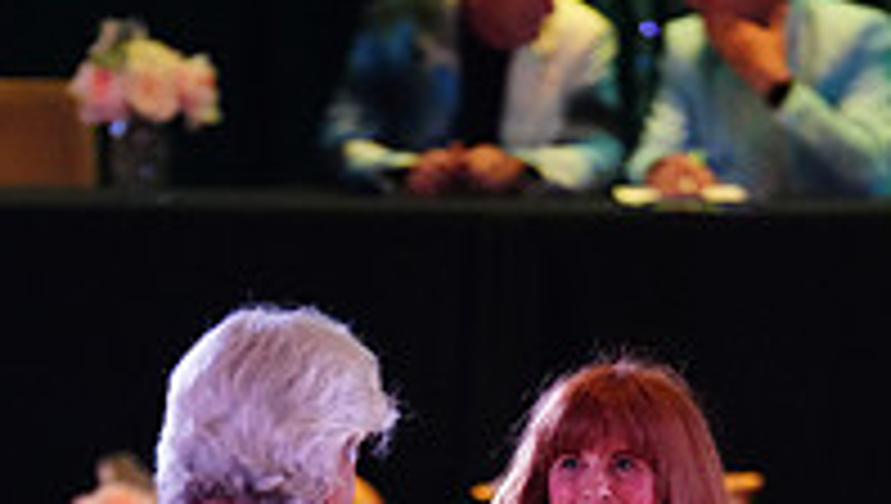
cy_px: 1174
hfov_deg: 3.5
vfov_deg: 2.0
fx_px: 14502
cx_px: 452
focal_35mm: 613
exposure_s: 1/400
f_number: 2.8
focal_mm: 200
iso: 5000
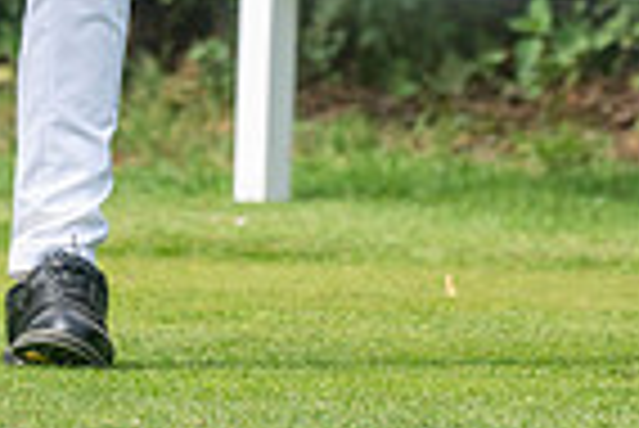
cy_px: -403
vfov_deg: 1.1
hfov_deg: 1.7
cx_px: 36
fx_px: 21819
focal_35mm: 1228
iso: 250
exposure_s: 1/1250
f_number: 5
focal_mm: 300
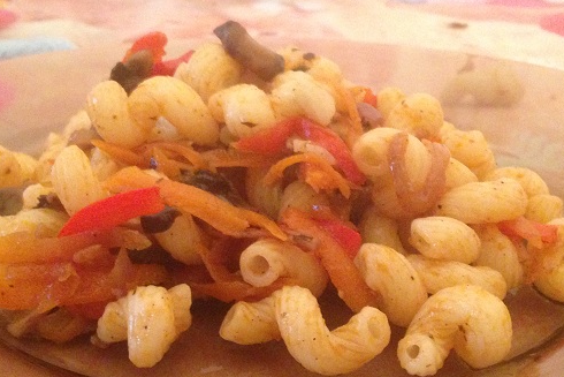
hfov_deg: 35.6
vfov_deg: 24.1
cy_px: 234
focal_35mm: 56
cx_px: 266
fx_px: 878
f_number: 2.4
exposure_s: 1/15
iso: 500
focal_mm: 4.12
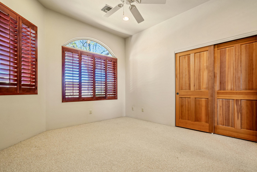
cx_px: 136
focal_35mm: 17
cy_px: 96
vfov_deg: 70.2
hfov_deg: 93.2
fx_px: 121
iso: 320
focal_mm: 10
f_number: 10
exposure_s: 1/3
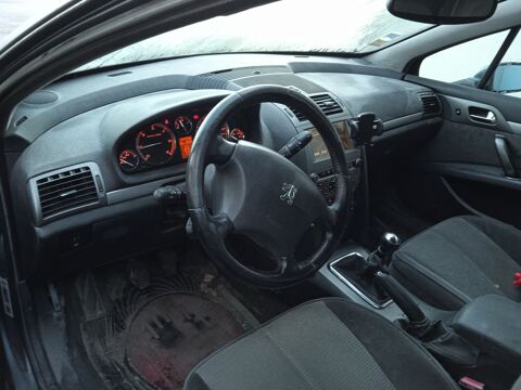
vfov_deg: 49.7
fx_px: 421
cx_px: 260
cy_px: 195
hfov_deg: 63.4
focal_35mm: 28
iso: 610
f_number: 2.2
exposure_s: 1/25
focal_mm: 3.43
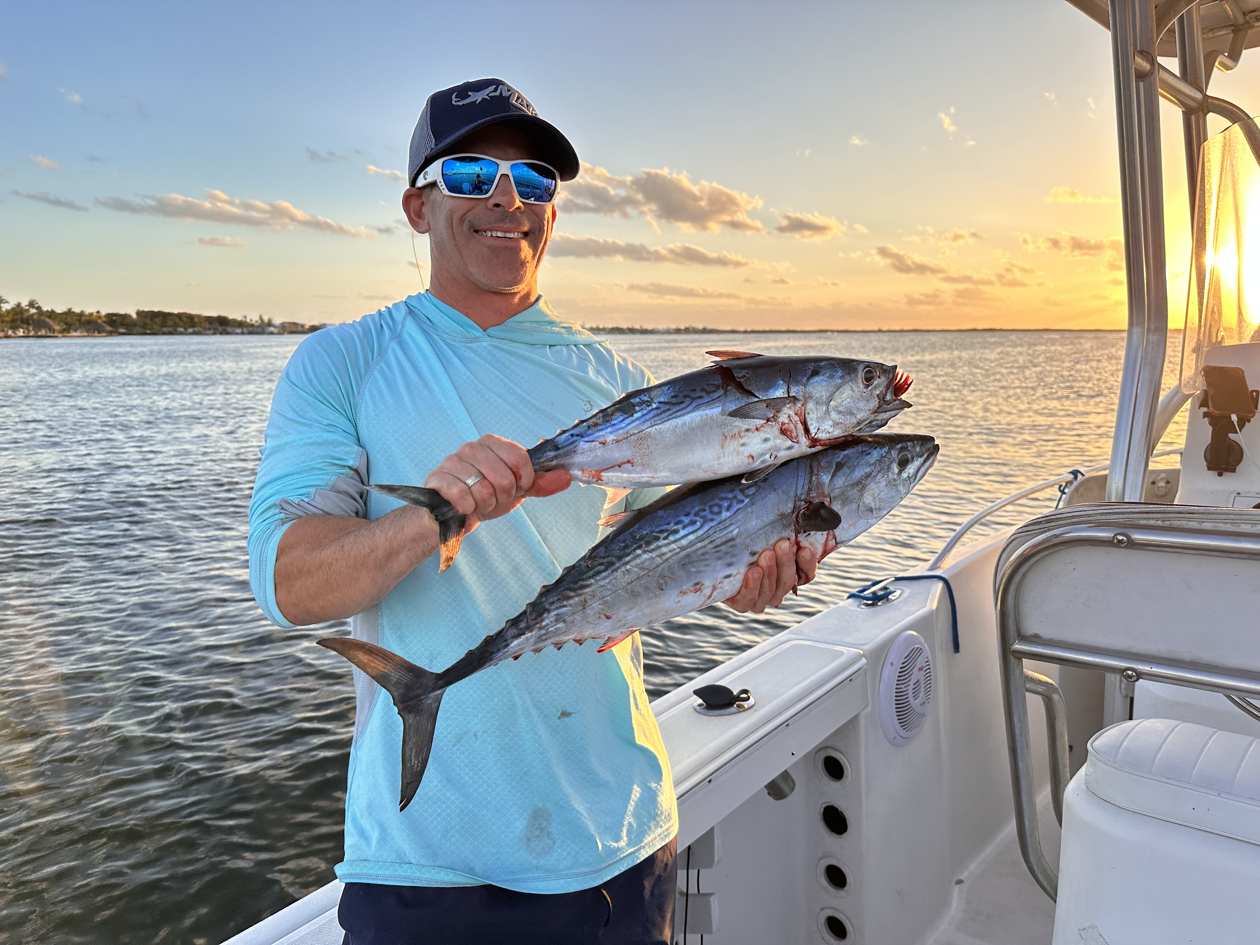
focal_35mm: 24
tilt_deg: -8.8
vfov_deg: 56.8
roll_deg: +2.2
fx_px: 874
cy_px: 472
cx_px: 630
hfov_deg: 71.6
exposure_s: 1/1357
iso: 80
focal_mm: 6.86
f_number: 1.78
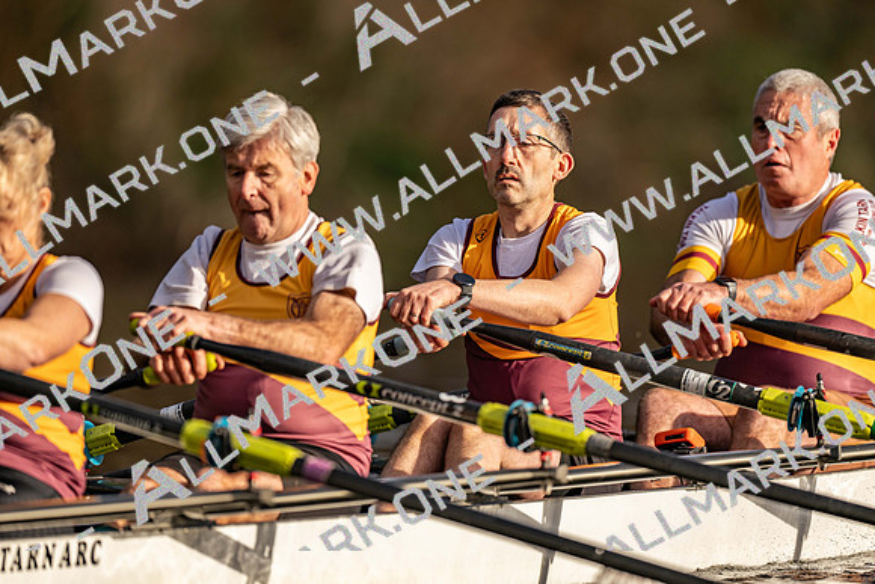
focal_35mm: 600
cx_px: 438
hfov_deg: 3.4
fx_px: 14586
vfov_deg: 2.3
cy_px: 292
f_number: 4
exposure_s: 1/2500
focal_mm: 600
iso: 250
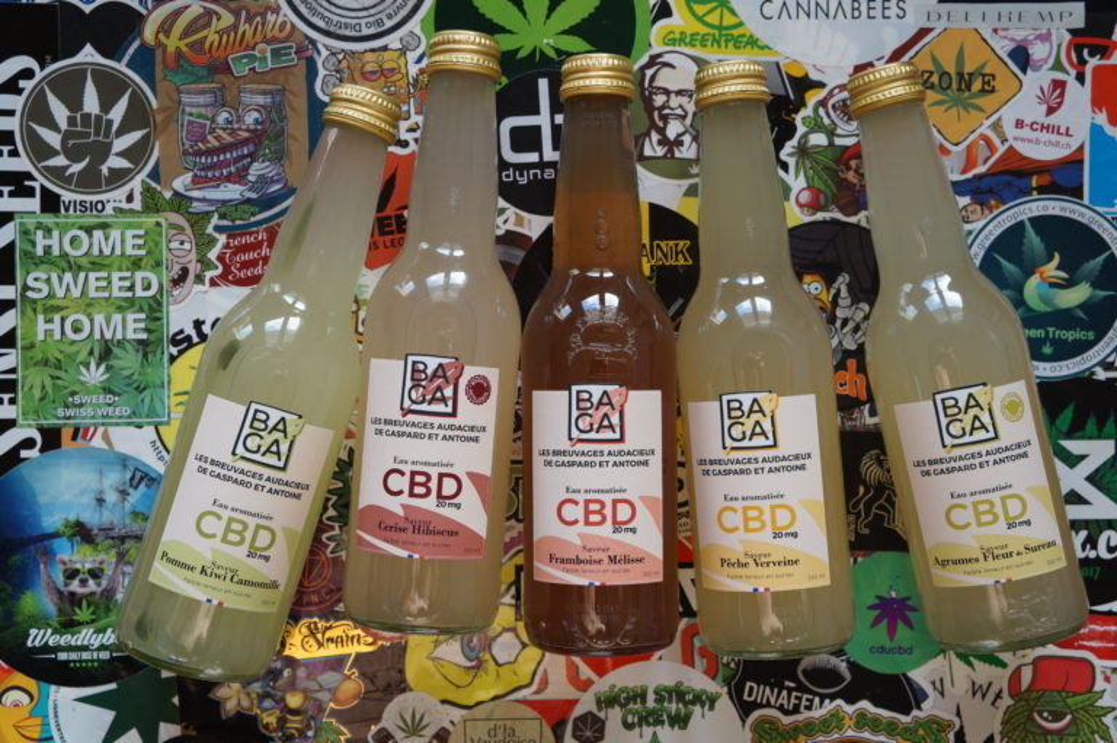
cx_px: 558
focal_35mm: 39
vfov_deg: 34.2
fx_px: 1209
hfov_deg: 49.6
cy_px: 372
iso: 400
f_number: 5
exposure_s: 1/100
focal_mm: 26
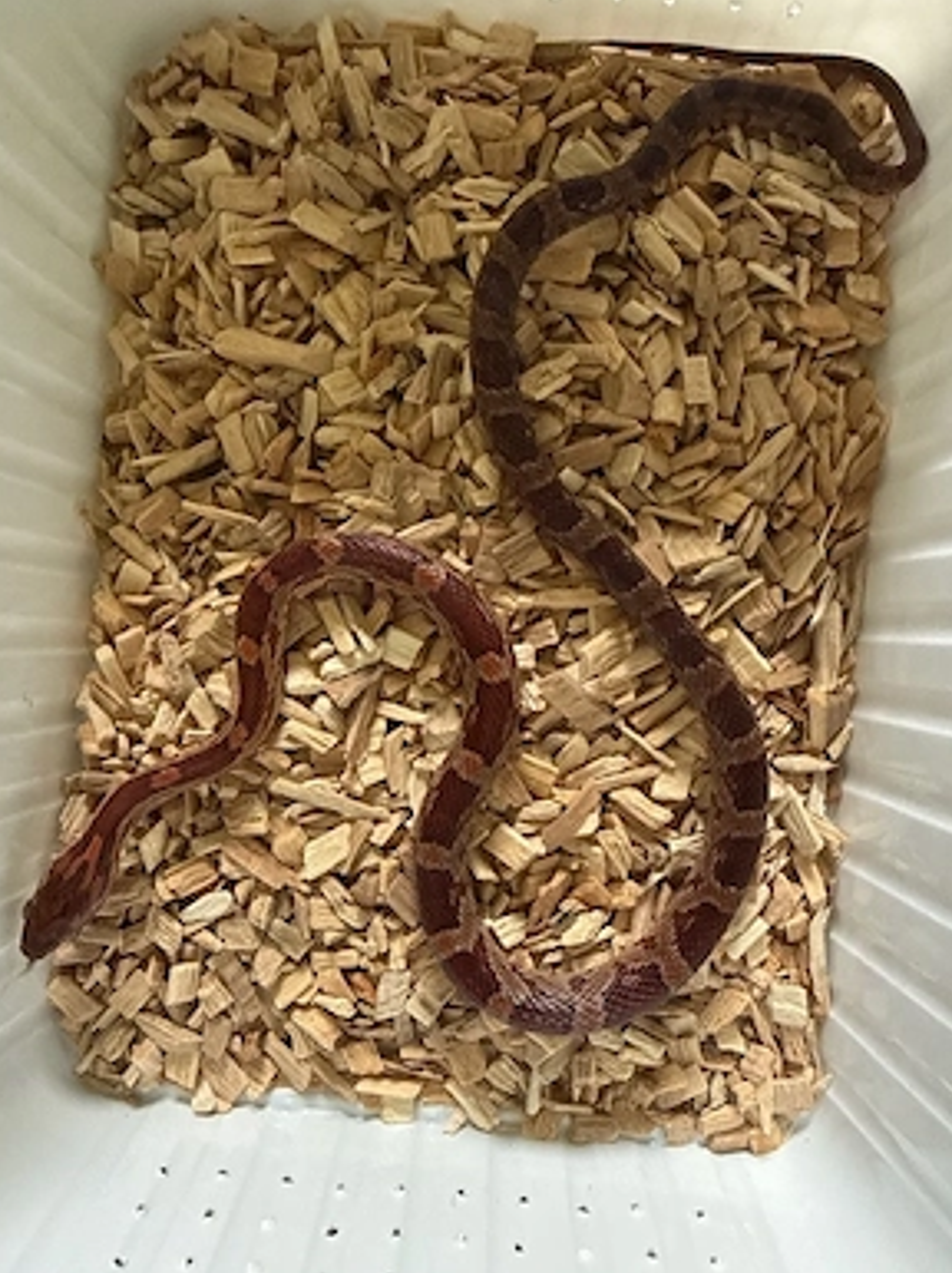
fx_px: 955
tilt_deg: -89.6
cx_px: 476
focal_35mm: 26
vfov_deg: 67.3
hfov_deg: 53.0
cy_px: 628
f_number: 2.2
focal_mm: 2.22
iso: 320
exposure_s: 1/88
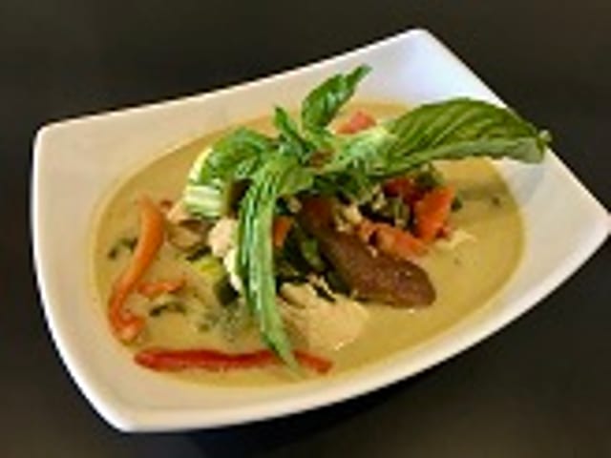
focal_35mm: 29
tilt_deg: -53.3
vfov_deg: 48.2
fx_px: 512
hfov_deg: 61.7
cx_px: 306
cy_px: 229
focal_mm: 4.15
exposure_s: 1/15
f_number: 2.2
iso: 100
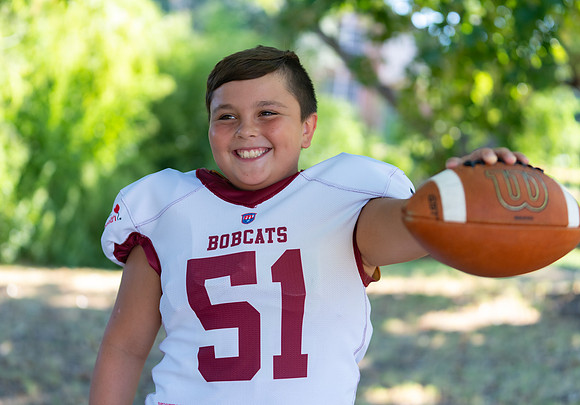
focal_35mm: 78
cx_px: 252
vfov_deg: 18.0
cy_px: 186
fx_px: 1275
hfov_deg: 25.6
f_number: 2.8
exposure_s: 1/320
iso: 200
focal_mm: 70
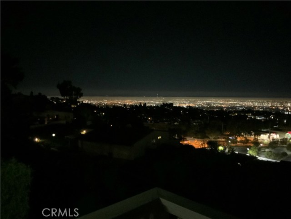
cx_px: 146
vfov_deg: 48.2
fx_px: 244
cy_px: 110
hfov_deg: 61.7
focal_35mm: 29
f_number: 1.8
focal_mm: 3
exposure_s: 1/15
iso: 1600
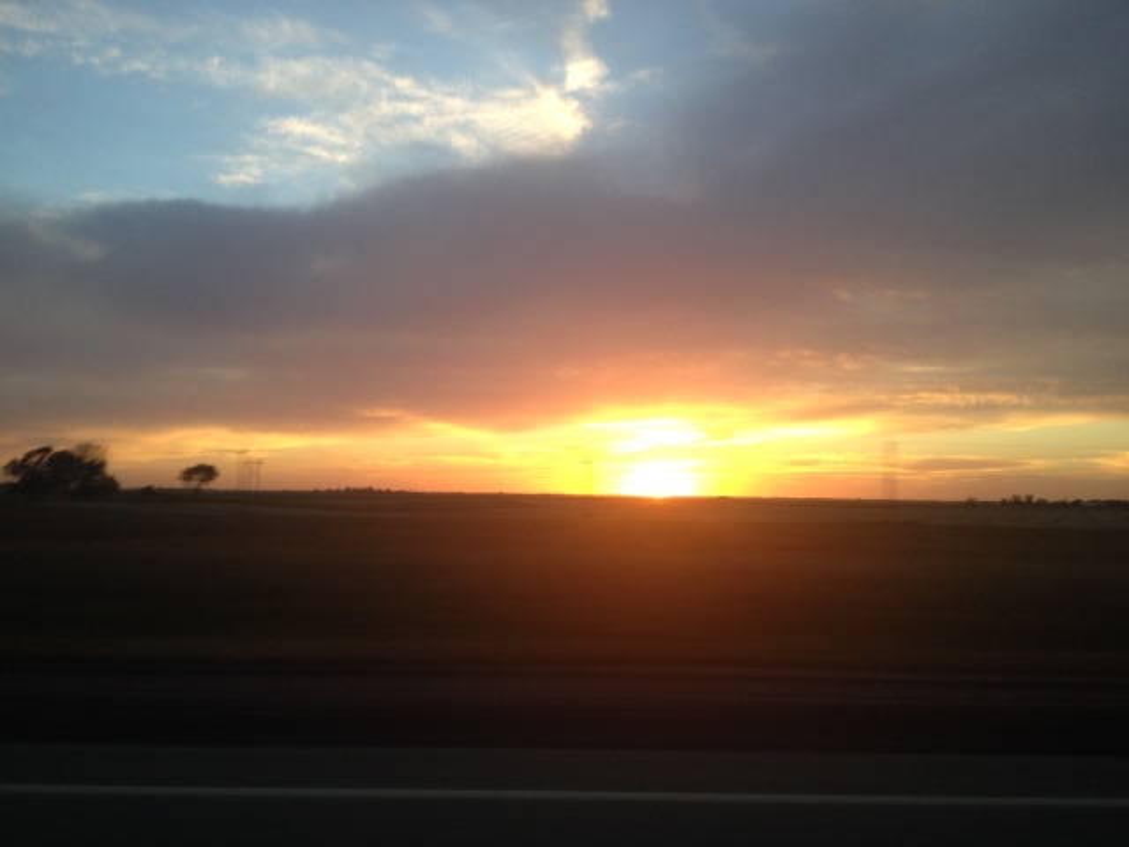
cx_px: 564
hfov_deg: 52.6
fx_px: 1142
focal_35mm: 35
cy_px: 424
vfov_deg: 40.7
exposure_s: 1/20
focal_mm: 4.28
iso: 64
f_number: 2.4
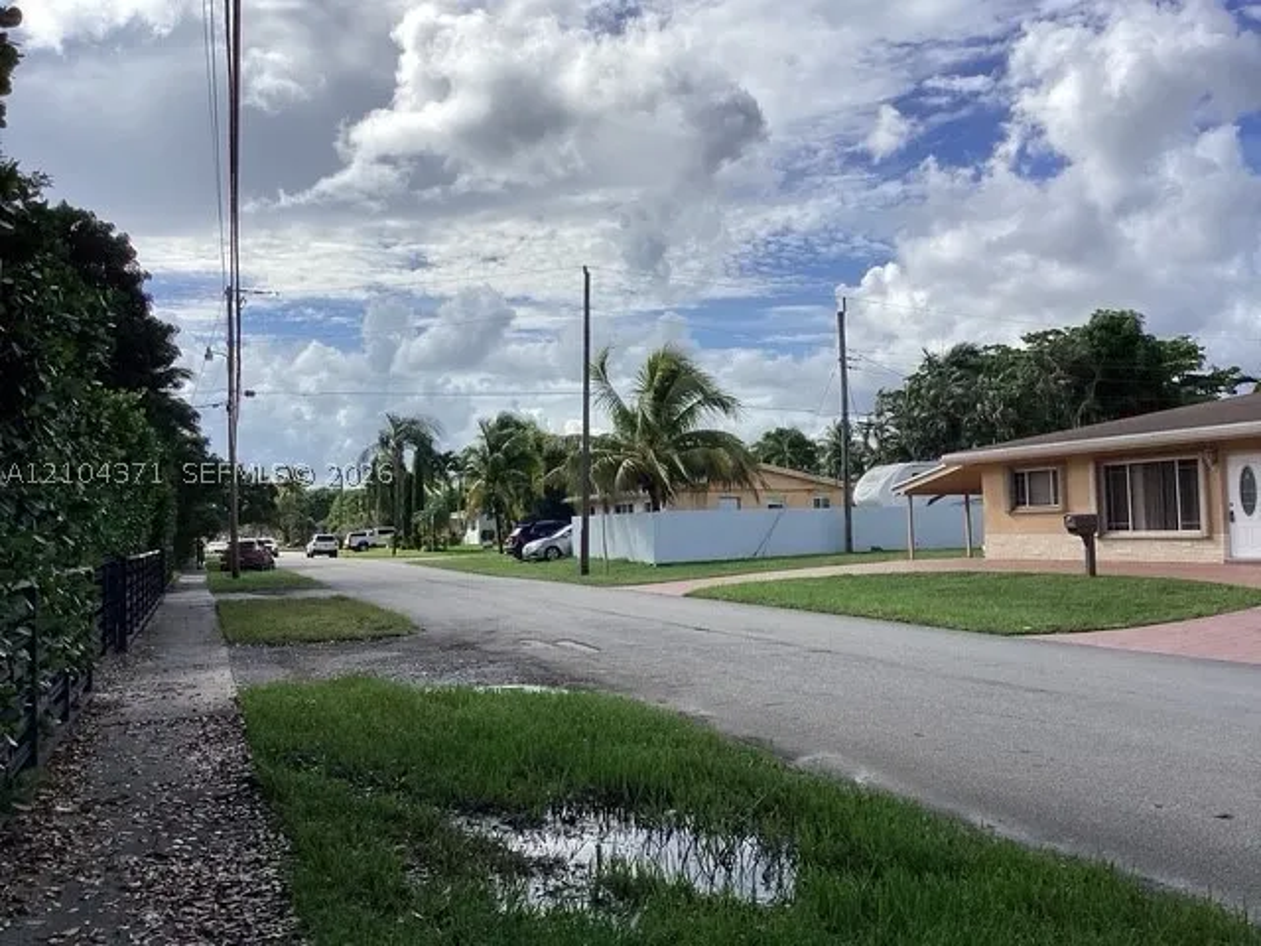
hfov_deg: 58.4
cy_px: 473
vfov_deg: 45.4
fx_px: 1129
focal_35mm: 31
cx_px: 630
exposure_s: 1/2331
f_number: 2.4
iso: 25
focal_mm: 3.3
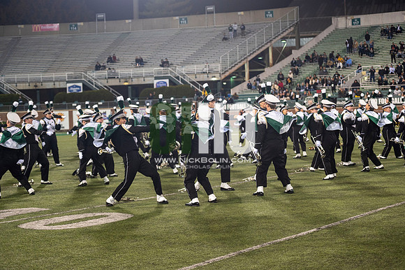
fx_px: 787
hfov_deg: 28.9
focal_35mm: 70
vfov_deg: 19.4
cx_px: 202
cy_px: 135
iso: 1000
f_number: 2.8
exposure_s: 1/500
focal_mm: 70
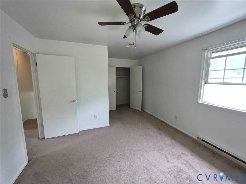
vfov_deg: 89.9
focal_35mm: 13
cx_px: 123
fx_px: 92
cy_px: 92
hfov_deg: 106.2
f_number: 2.2
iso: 200
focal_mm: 1.74
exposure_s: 1/60
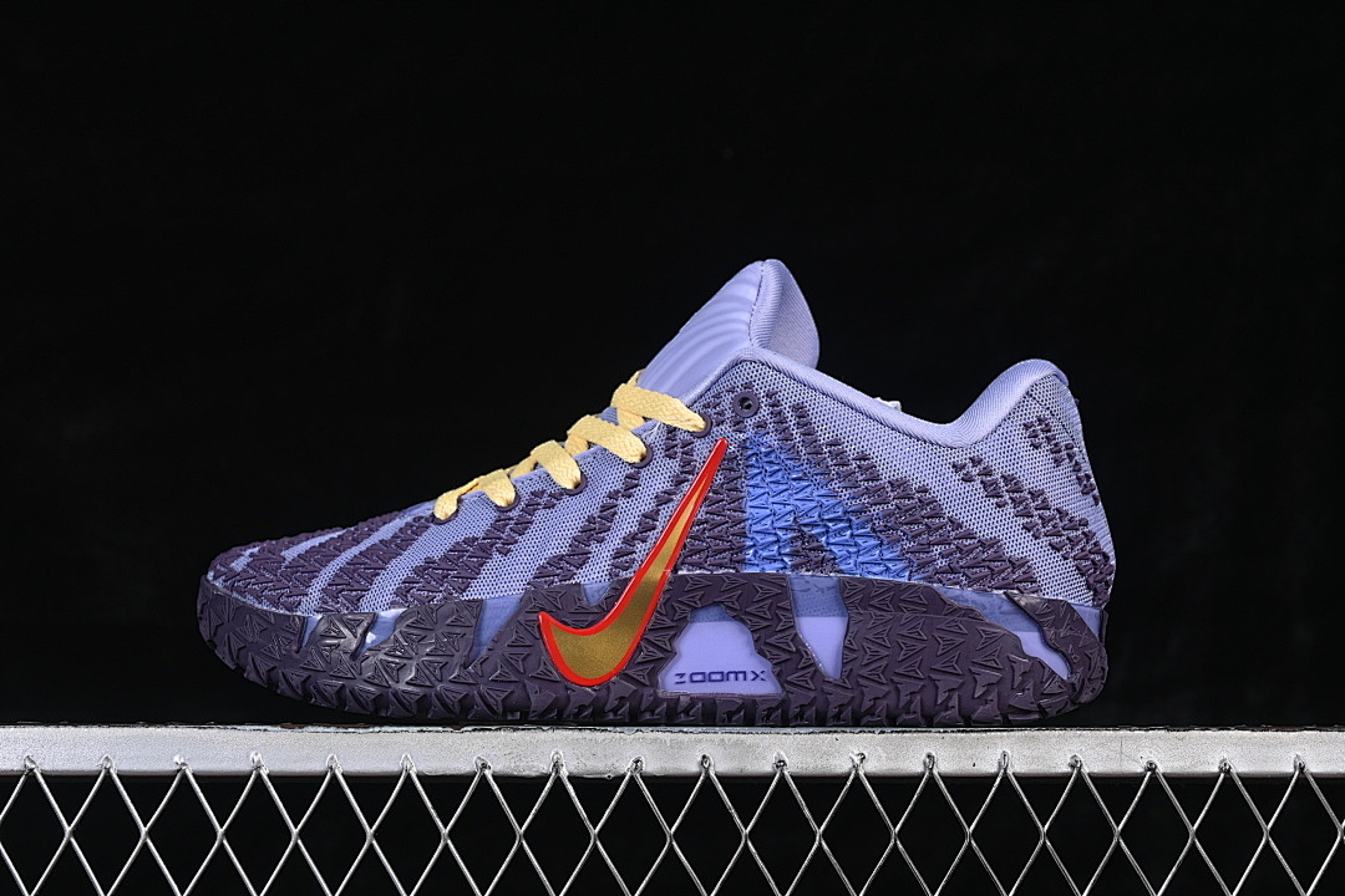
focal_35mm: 75
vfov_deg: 18.2
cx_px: 672
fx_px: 2802
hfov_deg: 27.0
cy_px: 448
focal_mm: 50
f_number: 7.1
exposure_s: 1/80
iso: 160
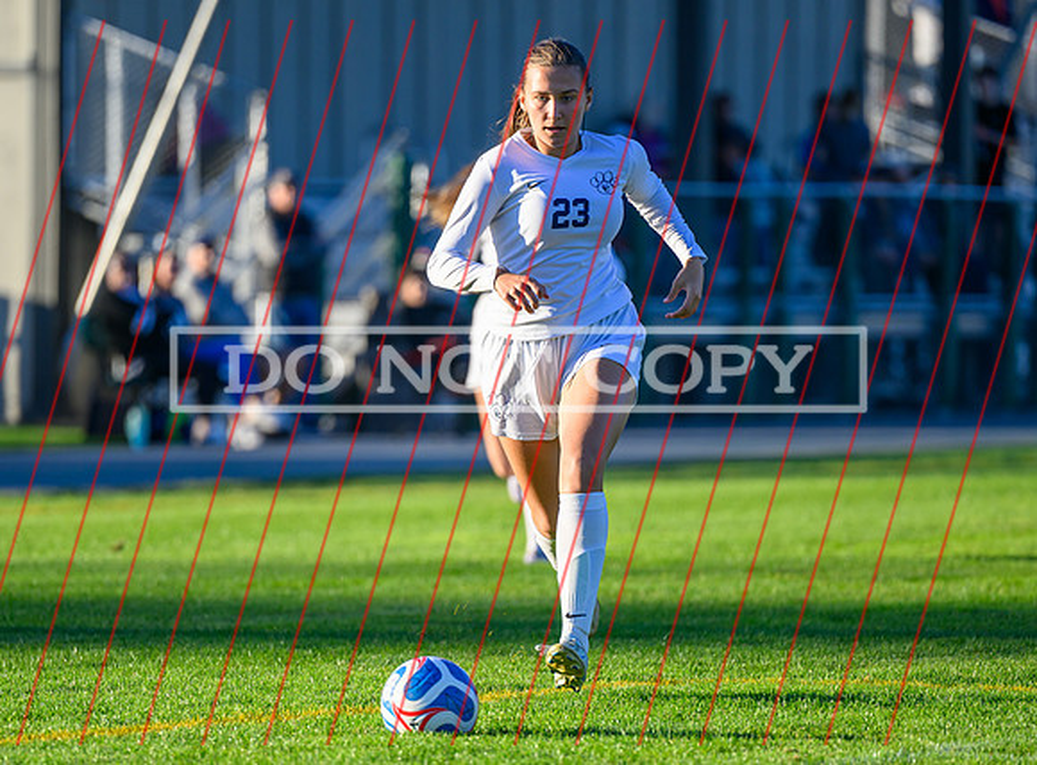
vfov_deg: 4.8
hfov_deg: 6.6
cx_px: 542
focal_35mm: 303
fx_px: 9037
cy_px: 470
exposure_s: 1/1600
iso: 200
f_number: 2.8
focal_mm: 200
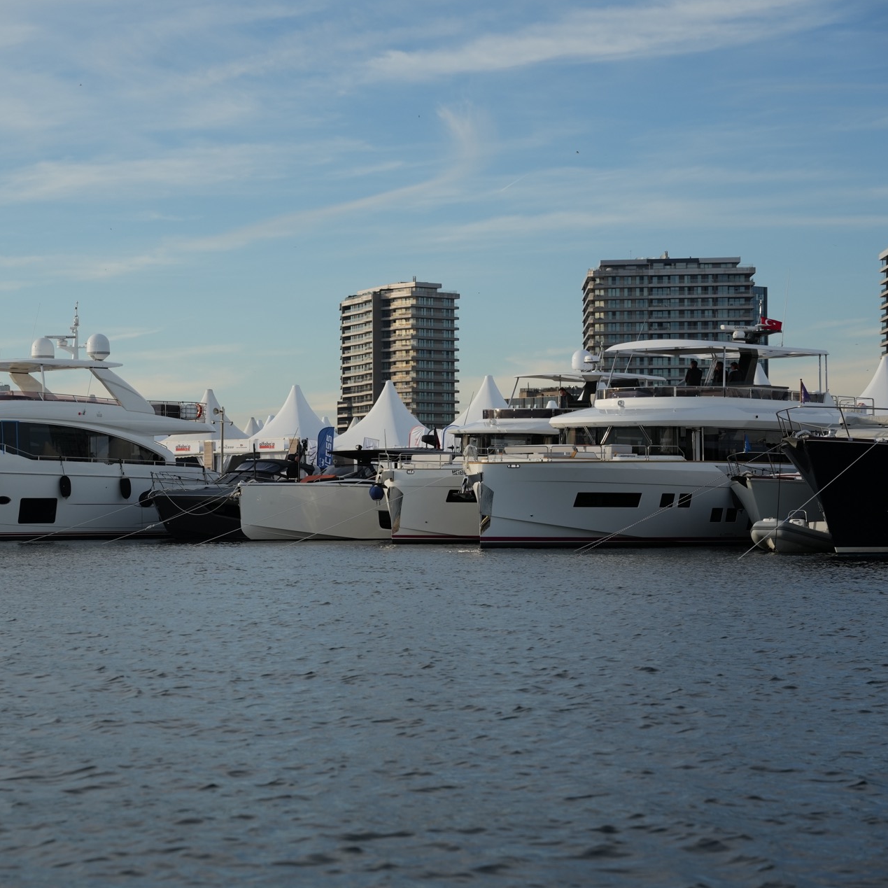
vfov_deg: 19.3
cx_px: 256
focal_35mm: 90
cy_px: 446
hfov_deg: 19.2
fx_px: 2612
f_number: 5
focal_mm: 70
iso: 250
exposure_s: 1/1250
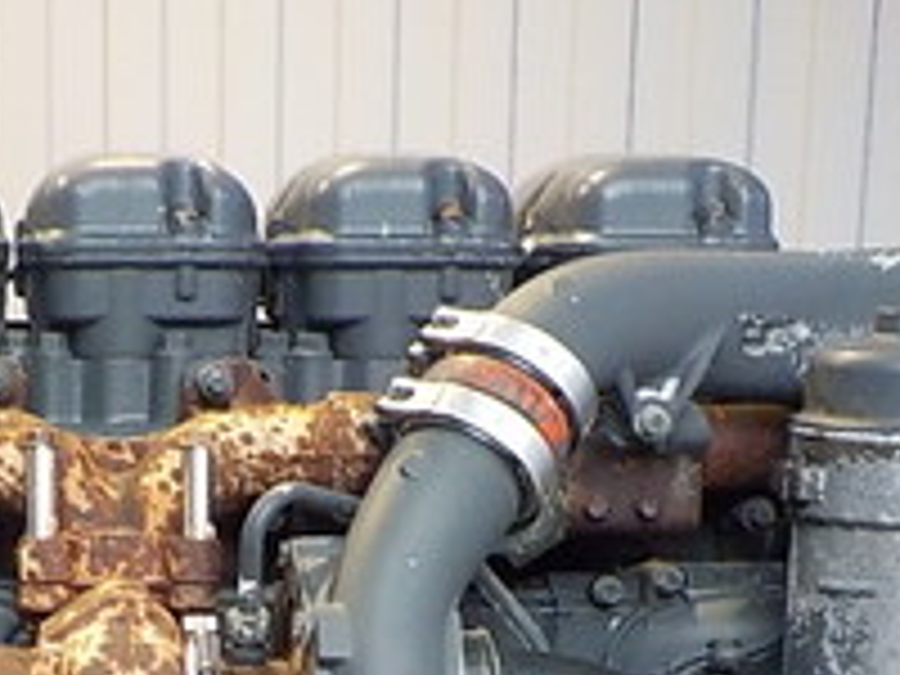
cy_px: 855
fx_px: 2496
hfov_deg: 19.9
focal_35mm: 96
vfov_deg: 14.8
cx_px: 45
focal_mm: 4.1
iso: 280
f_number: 3.3
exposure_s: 1/30
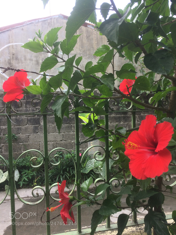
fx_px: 197
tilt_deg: -1.5
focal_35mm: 29
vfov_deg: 61.7
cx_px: 88
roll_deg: -0.6
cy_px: 118
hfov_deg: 48.2
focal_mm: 4.15
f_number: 2.2
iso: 32
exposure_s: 1/387
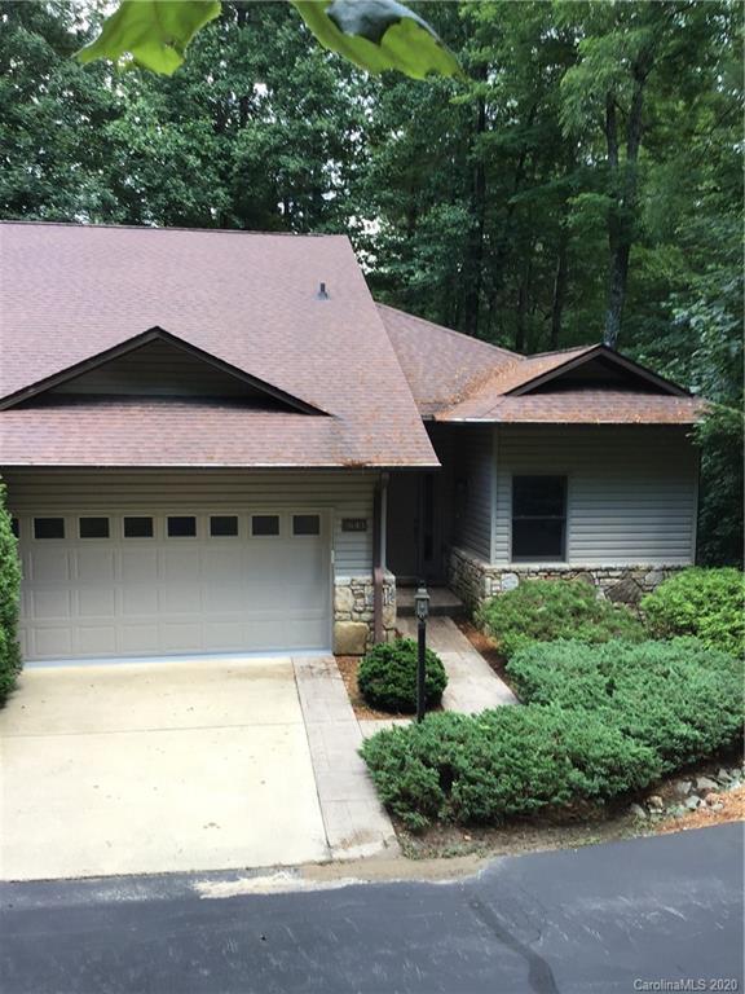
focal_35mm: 31
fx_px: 890
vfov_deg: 58.4
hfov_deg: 45.4
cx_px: 372
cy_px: 497
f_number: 2.4
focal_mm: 3.3
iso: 32
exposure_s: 1/60
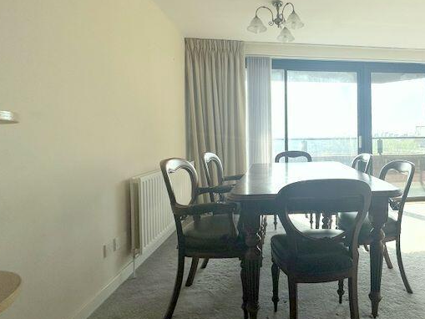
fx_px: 270
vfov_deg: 60.9
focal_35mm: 22
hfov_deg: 72.2
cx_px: 308
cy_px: 139
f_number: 2.2
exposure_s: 1/924
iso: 40
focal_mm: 2.22
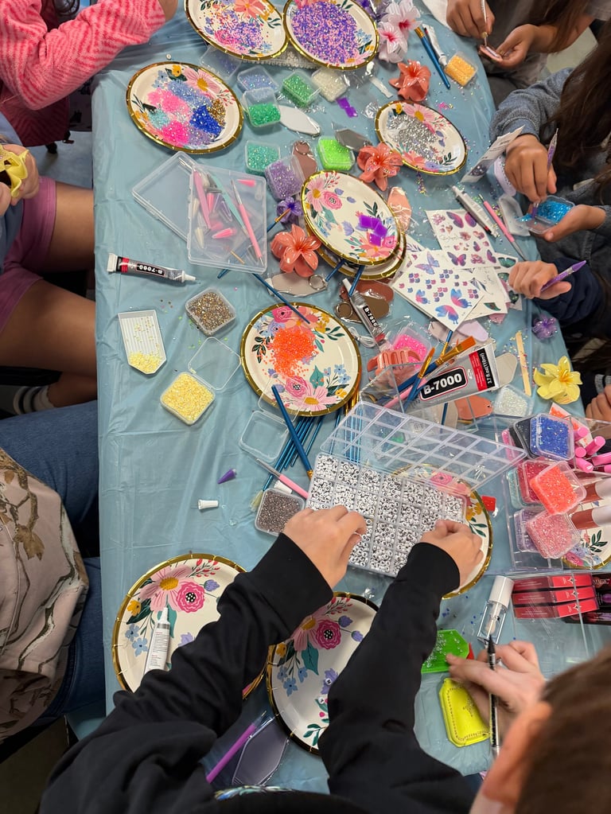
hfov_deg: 56.8
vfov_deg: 71.6
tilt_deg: -63.7
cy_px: 407
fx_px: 564
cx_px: 306
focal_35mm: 24
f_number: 1.78
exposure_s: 1/60
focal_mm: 6.76
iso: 200
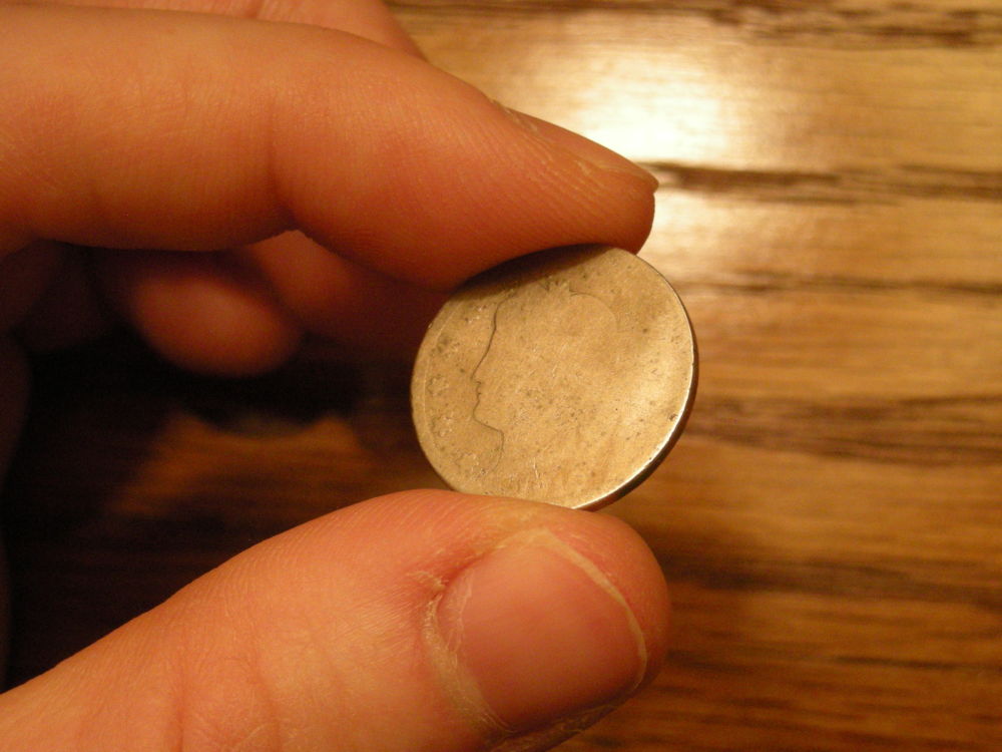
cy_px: 376
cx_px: 501
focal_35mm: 76
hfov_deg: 25.7
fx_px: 2200
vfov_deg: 19.4
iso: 381
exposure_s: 1/58
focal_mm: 12.3
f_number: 3.9
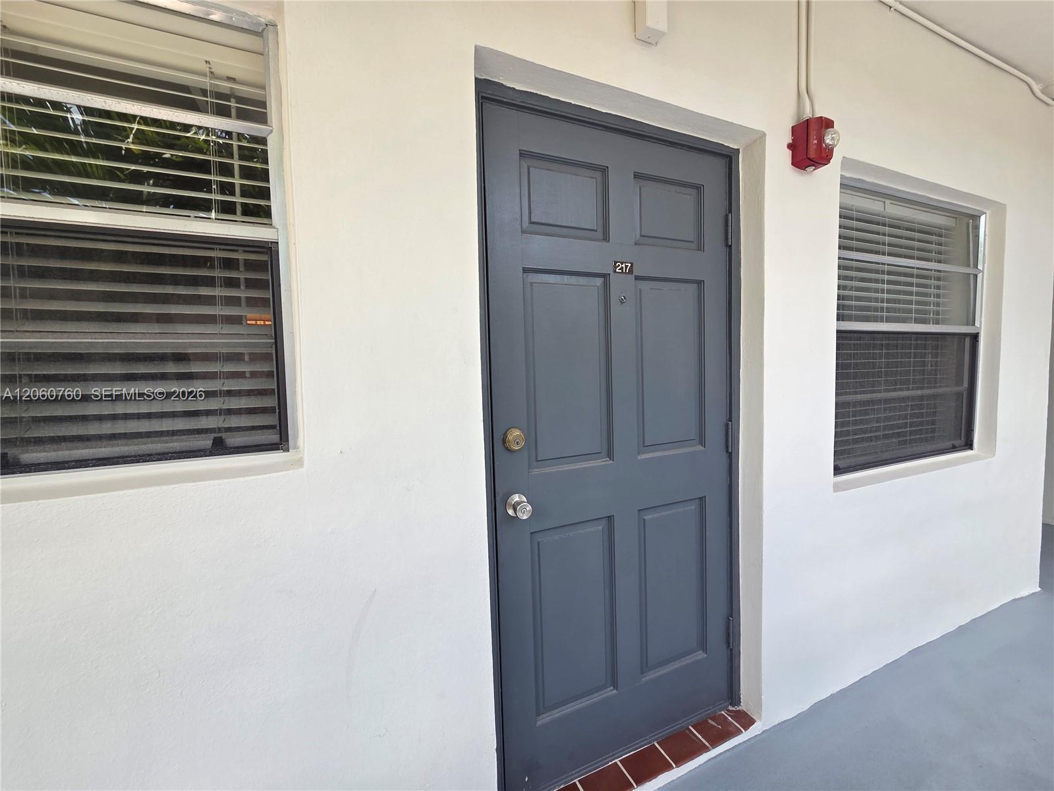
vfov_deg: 89.9
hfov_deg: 106.2
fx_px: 396
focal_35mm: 13
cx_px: 527
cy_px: 396
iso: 50
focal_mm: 2.2
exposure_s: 1/228
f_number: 2.2
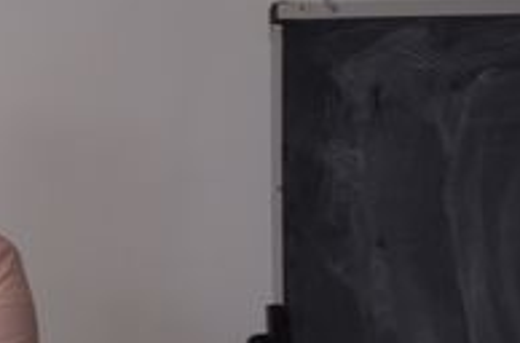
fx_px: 4017
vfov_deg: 4.9
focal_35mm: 279
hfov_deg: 7.1
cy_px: 273
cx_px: -606
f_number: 4.5
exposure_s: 1/80
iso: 400
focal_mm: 40
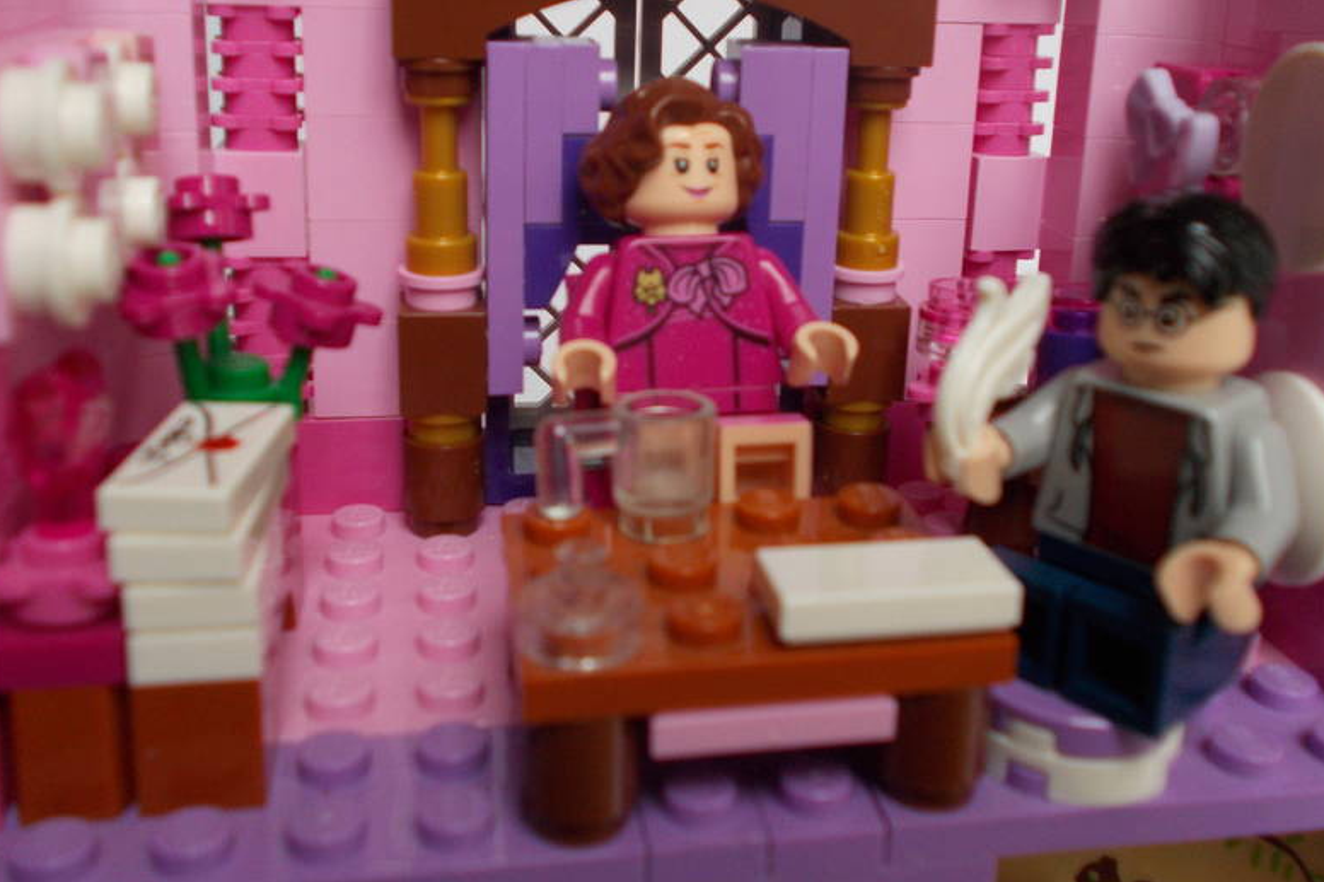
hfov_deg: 47.4
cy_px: 328
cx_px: 717
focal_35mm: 41
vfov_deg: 32.5
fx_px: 1507
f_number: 3.6
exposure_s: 1/25
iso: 160
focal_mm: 6
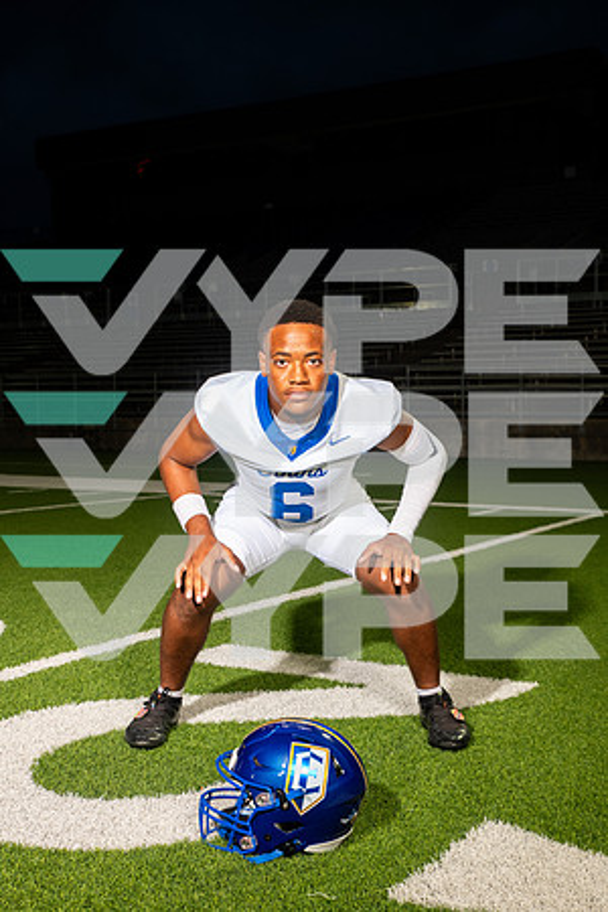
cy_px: 456
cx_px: 304
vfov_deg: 42.7
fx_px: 1165
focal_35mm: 46
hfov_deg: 29.2
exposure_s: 1/320
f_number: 7.1
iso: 800
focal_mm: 46
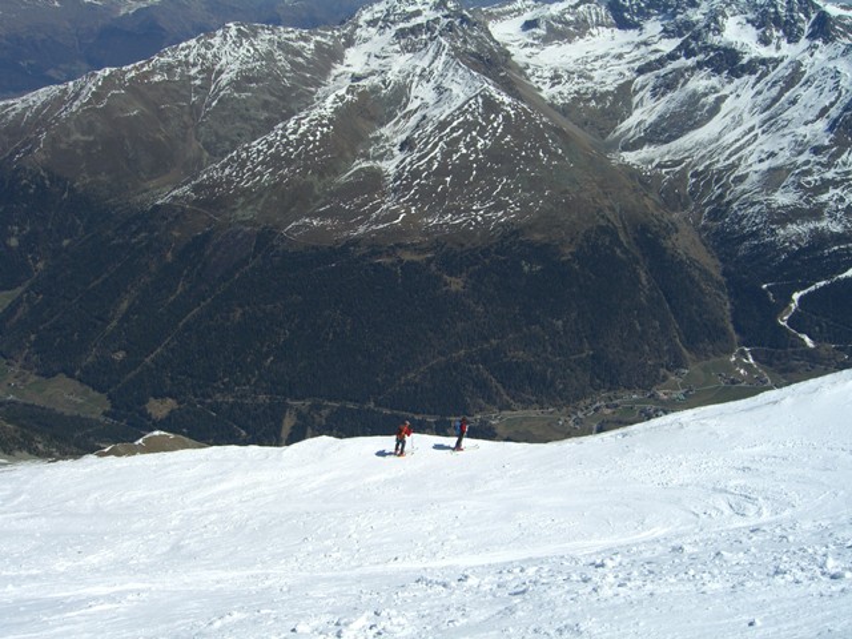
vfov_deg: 37.7
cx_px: 426
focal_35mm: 38
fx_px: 935
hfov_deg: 49.0
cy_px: 320
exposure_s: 1/400
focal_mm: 7.9
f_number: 8
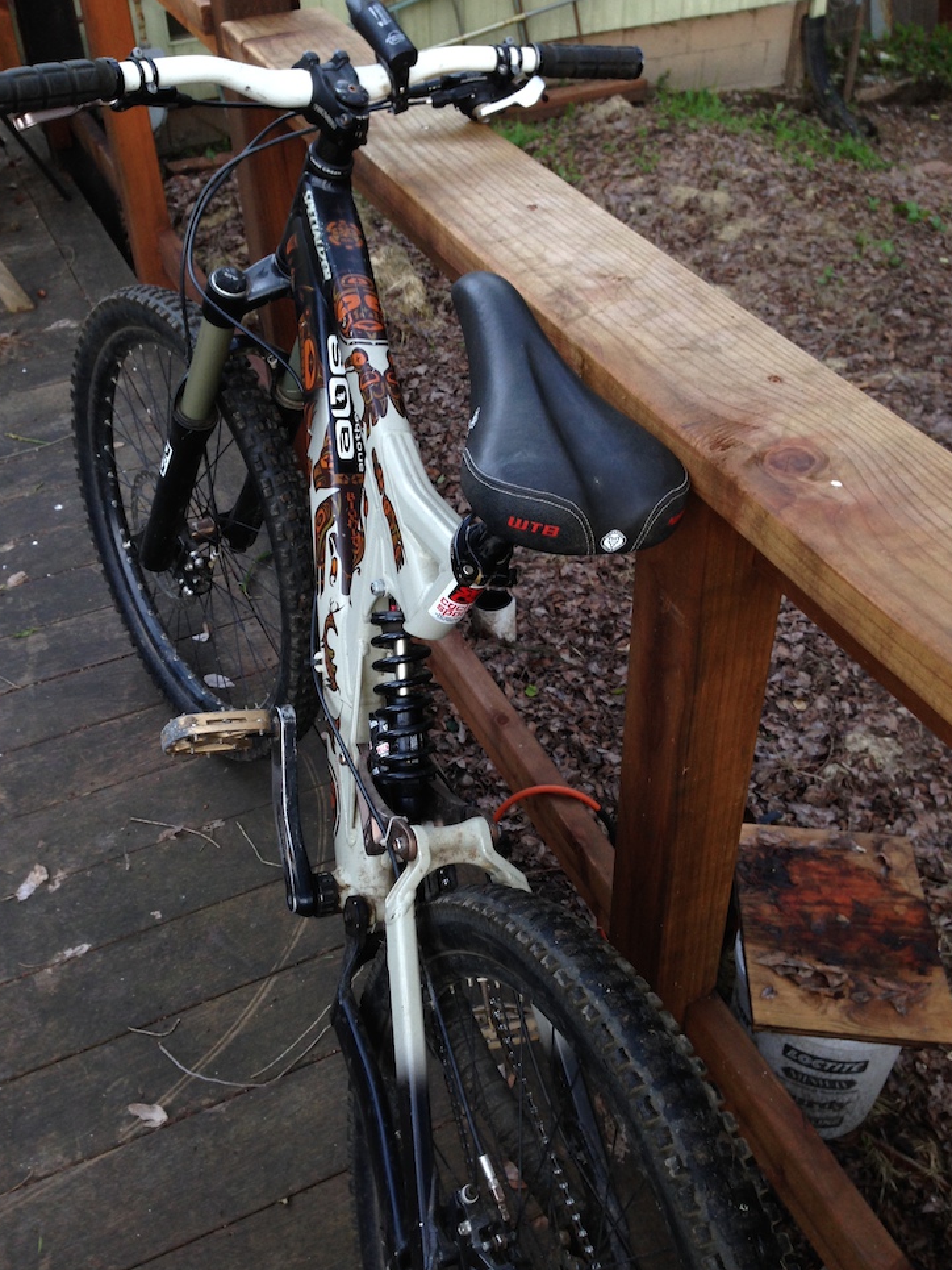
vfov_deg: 52.6
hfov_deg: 40.7
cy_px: 653
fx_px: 1283
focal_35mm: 35
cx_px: 464
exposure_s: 1/25
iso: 50
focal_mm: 4.12
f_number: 2.4
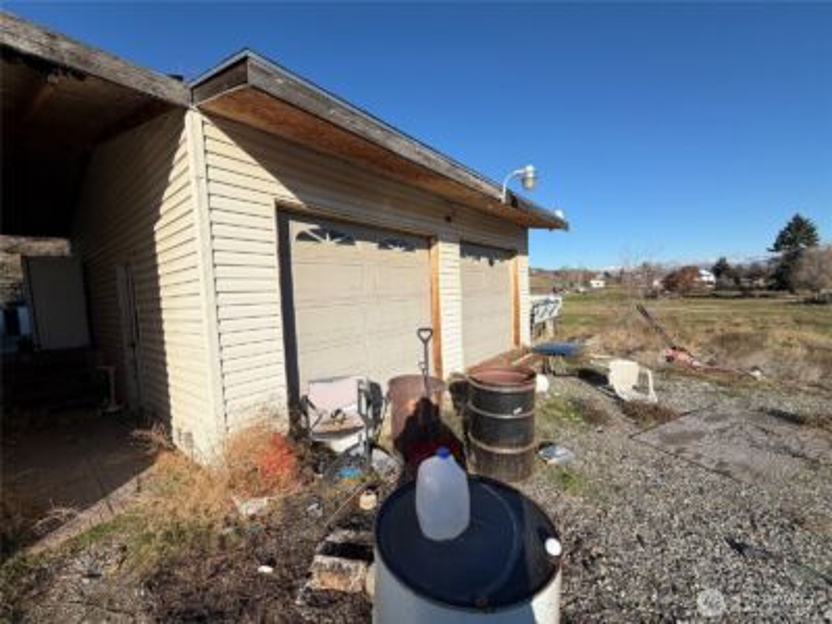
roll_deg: +2.8
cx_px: 416
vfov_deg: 85.7
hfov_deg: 102.1
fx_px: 336
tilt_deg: -4.0
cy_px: 312
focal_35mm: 14
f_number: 2.2
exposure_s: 1/985
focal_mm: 2.22
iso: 20
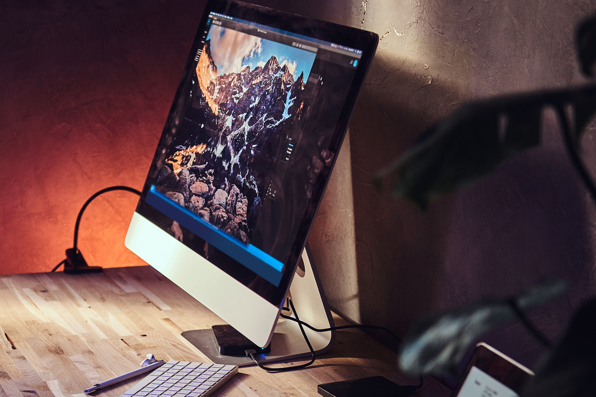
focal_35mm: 94
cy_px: 348
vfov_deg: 14.4
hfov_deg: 21.5
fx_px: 1556
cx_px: 172
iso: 640
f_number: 2
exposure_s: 1/125
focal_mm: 35
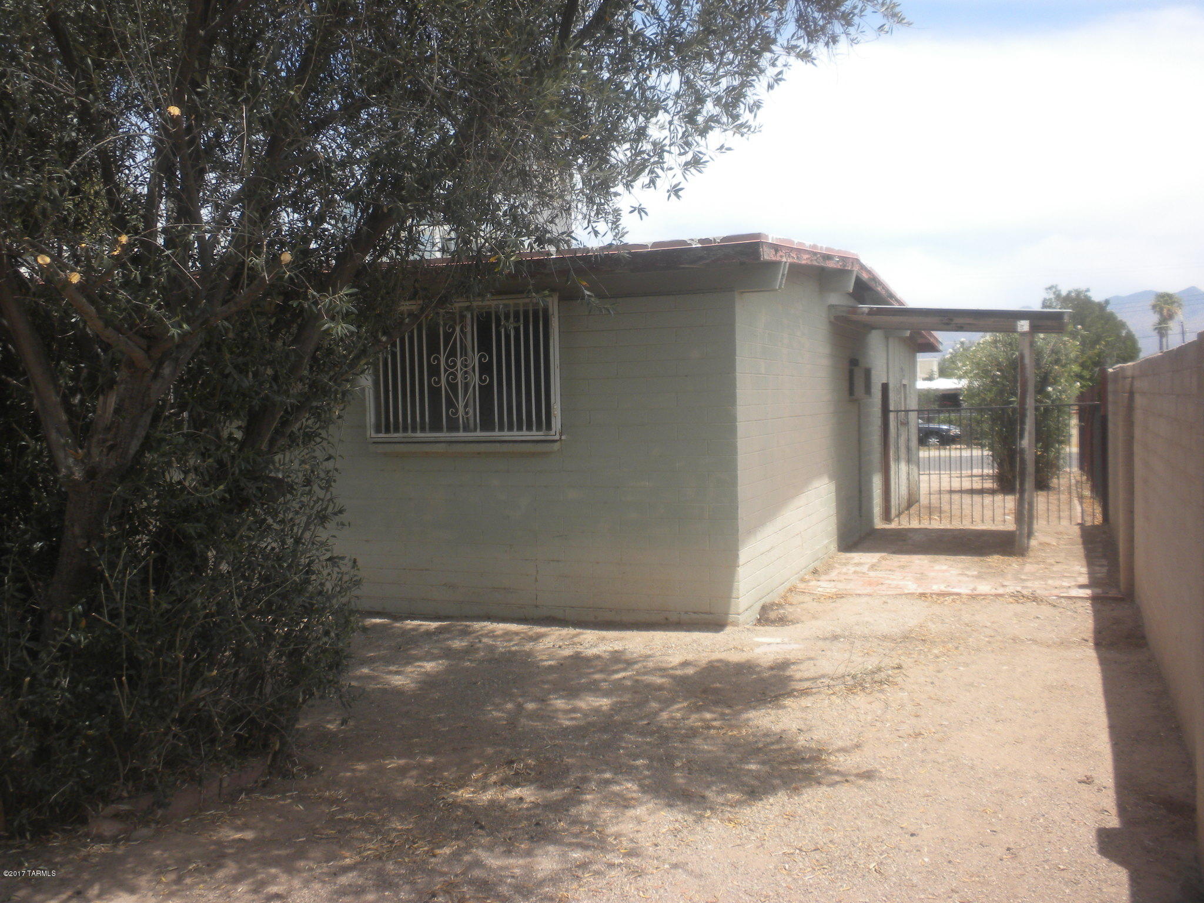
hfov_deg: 50.1
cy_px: 452
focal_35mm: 37
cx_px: 602
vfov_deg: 38.7
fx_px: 1287
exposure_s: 1/89.4
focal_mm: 6.6
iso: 64
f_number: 10
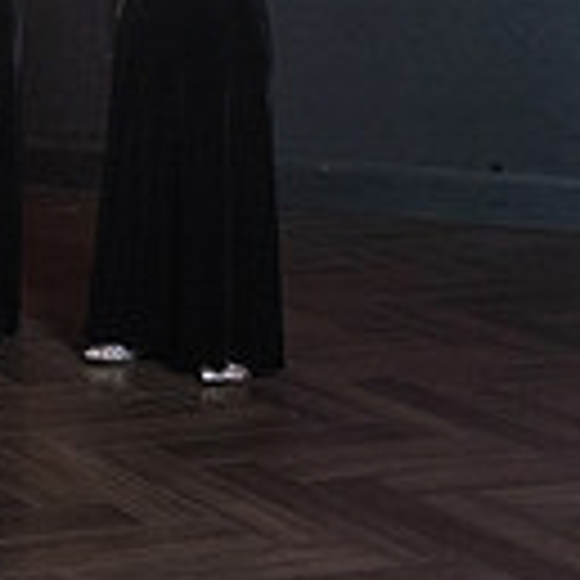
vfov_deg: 14.9
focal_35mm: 112
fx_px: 2123
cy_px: -151
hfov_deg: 12.8
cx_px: -706
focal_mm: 29
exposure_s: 1/125
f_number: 4
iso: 2000
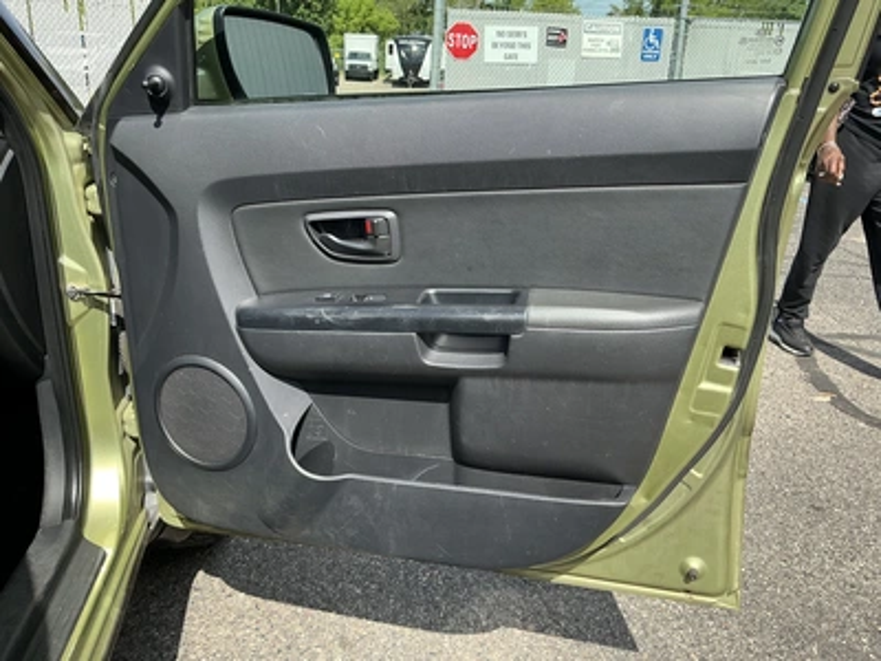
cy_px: 330
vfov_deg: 49.7
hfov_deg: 63.4
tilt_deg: -17.1
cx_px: 440
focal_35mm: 28
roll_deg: -1.8
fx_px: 713
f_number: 1.8
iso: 25
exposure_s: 1/709
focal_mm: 3
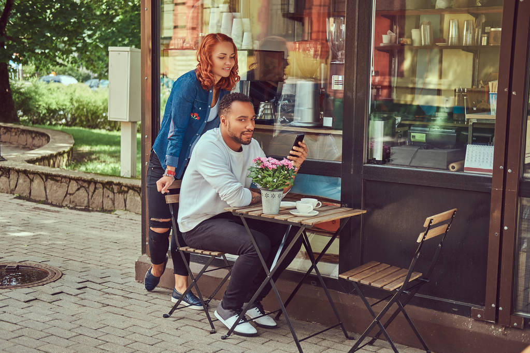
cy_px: 176
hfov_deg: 37.5
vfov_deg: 25.5
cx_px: 265
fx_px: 780
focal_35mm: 53
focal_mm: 35
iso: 500
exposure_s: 1/1000
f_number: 2
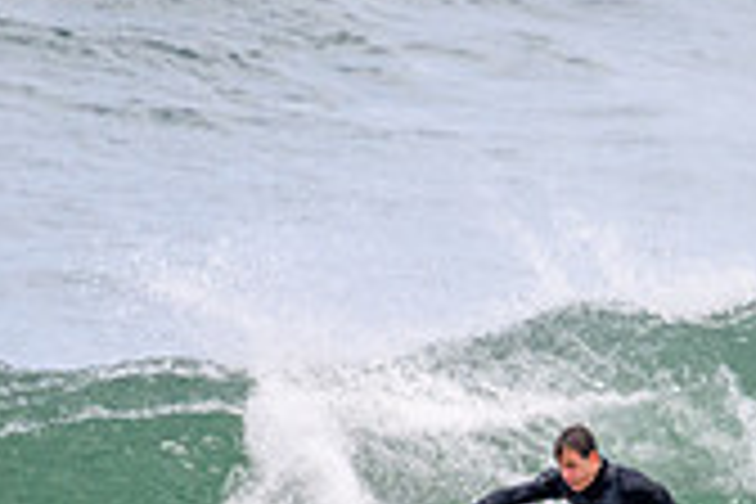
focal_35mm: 2766
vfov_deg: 0.5
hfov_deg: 0.7
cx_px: 684
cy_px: 623
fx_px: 58081
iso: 1600
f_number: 11
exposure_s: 1/2000
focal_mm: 800
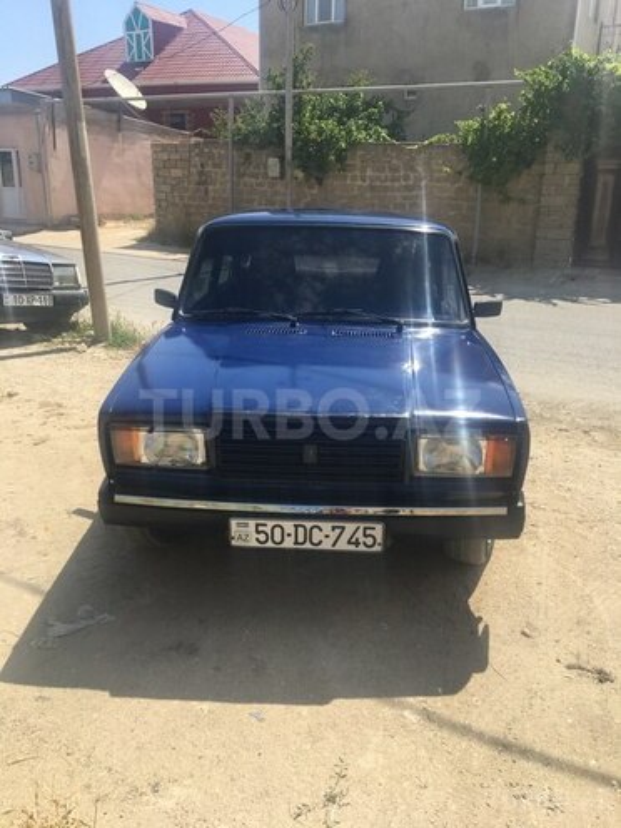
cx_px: 310
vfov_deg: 61.7
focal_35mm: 29
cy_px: 414
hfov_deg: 48.2
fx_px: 694
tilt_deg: -16.9
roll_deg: -1.4
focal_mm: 4.15
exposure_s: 1/1326
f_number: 2.2
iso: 25
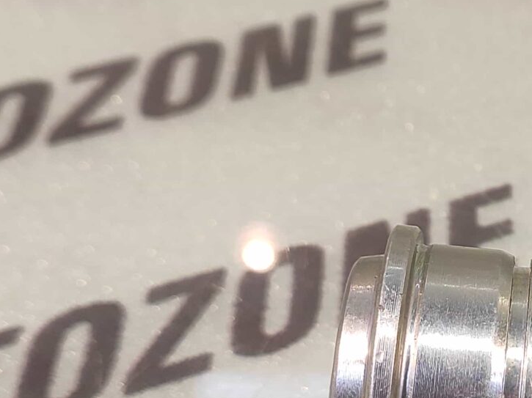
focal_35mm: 60
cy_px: 365
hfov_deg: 28.3
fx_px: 922
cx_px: 632
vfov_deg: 23.7
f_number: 1.79
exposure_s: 1/50
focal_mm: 4.74
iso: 232
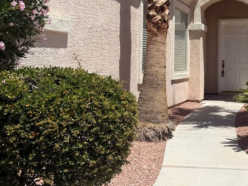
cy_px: 44
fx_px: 330
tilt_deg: +3.8
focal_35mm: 46
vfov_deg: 30.9
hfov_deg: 38.3
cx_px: 225
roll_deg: -0.5
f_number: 1.78
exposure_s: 1/5319
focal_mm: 6.76
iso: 80
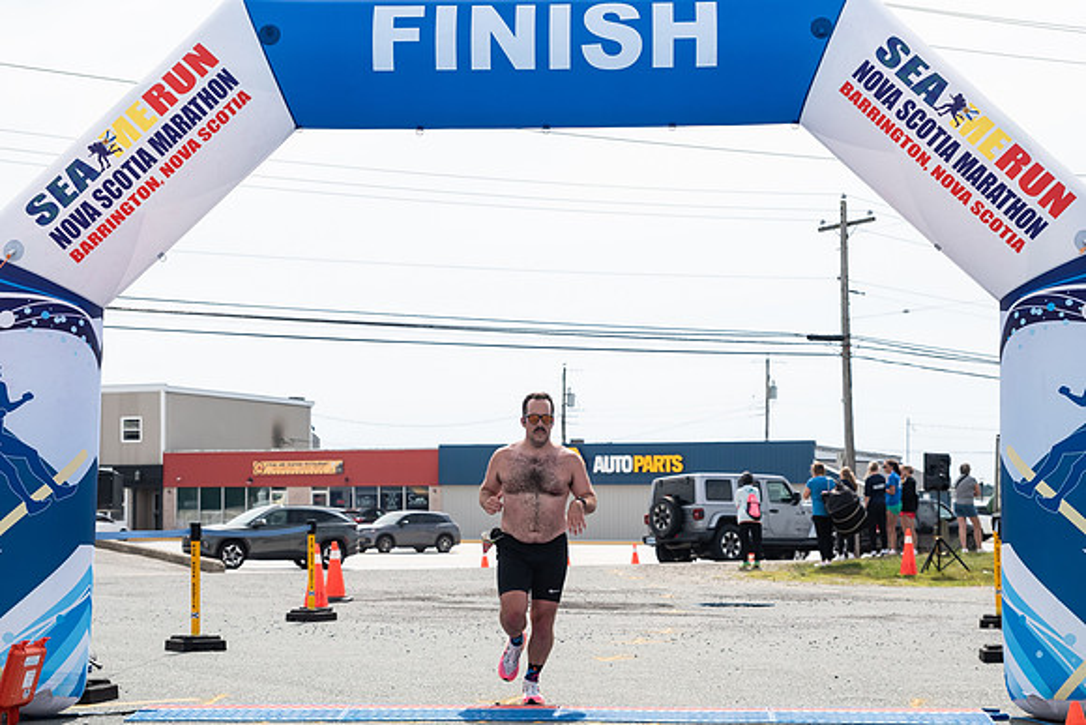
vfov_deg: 19.3
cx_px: 541
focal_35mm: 71
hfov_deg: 28.6
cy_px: 453
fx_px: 2130
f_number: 4
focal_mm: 52
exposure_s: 1/4000
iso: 800
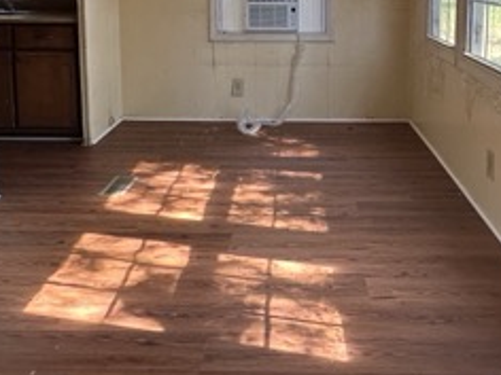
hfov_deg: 48.8
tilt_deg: -7.1
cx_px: 291
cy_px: 32
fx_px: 550
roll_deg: -0.7
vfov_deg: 35.3
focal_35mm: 38
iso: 160
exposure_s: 1/99
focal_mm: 2.22
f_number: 2.2
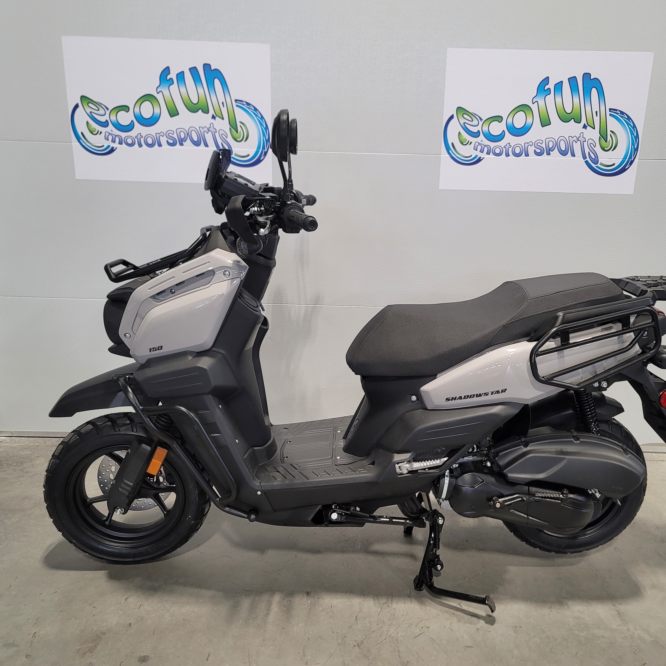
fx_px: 653
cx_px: 373
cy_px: 330
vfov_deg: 54.0
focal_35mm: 30
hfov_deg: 53.9
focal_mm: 7
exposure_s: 1/120
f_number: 1.8
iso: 320
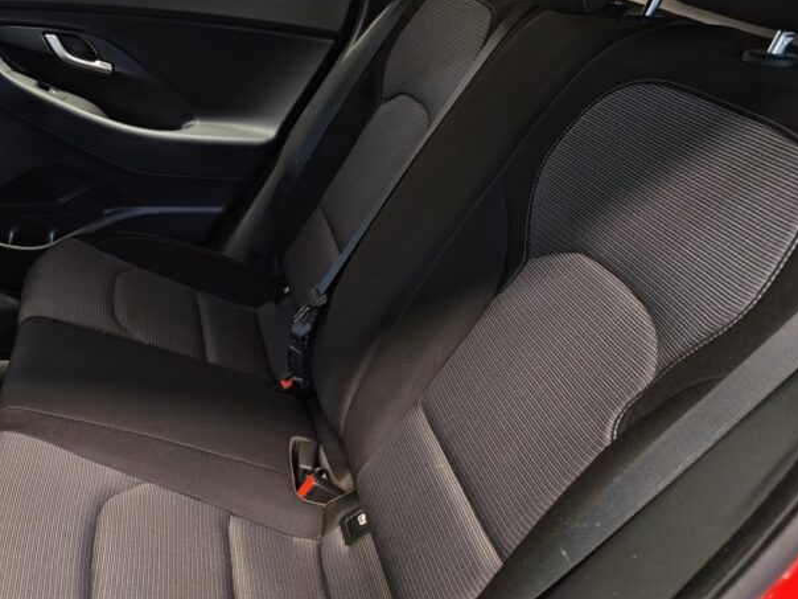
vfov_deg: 36.7
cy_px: 346
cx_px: 148
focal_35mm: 39
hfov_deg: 45.2
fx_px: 899
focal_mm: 5.4
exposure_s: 1/50
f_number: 1.6
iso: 250
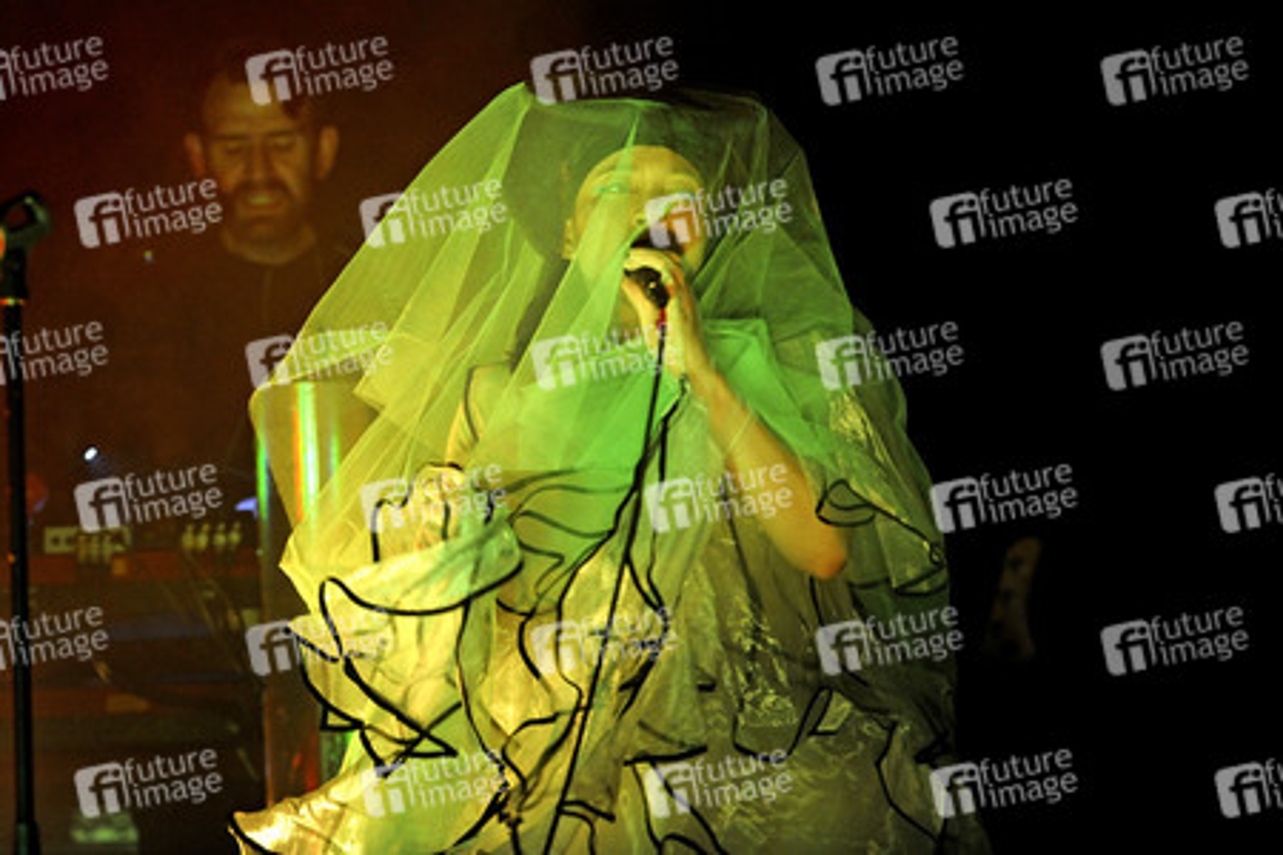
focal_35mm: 130
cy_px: 428
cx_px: 642
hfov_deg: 15.8
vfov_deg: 10.5
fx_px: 4633
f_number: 2.8
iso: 3200
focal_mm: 130
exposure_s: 1/160
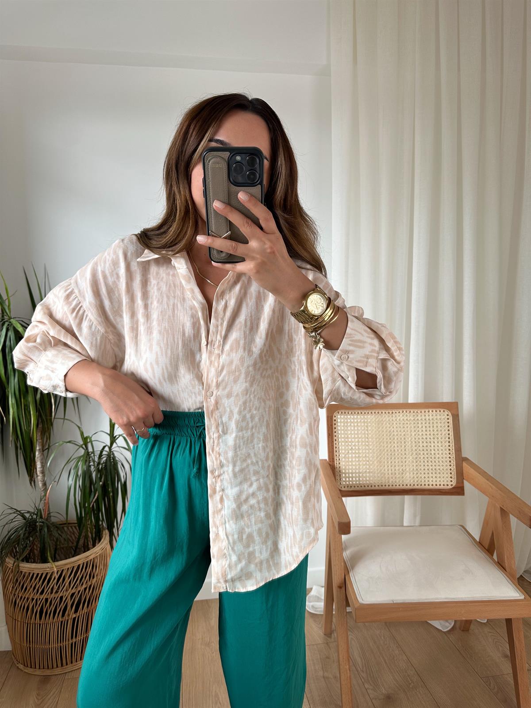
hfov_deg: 56.8
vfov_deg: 71.6
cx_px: 266
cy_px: 354
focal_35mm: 24
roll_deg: +0.6
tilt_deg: -32.7
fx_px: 491
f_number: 1.78
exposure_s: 1/121
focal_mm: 6.86
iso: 64
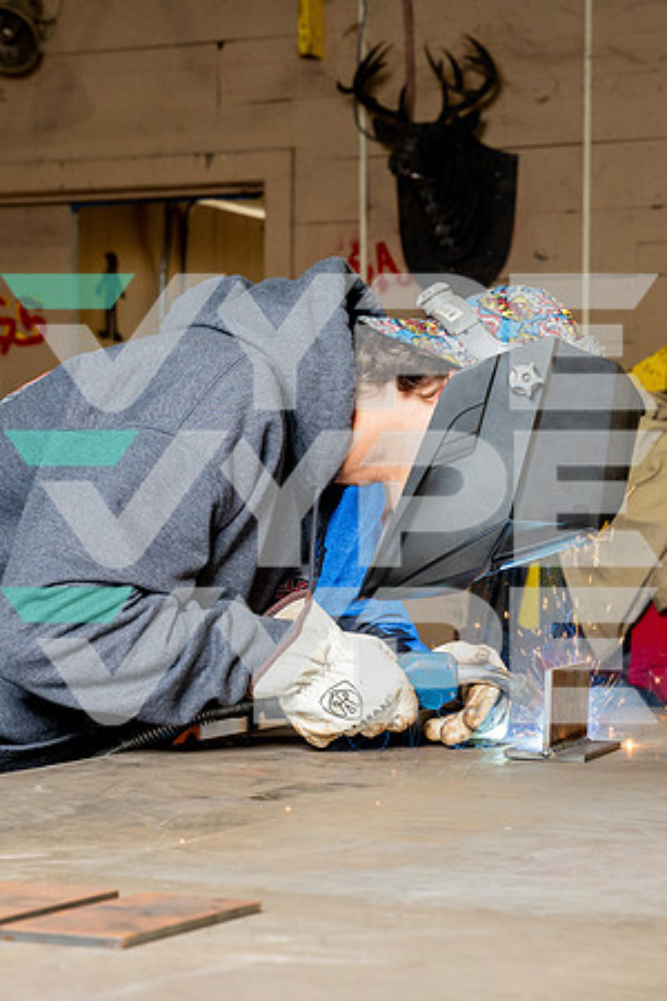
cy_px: 501
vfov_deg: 21.3
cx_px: 370
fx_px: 2661
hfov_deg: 14.3
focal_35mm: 96
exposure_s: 1/250
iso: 1600
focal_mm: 63
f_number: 8
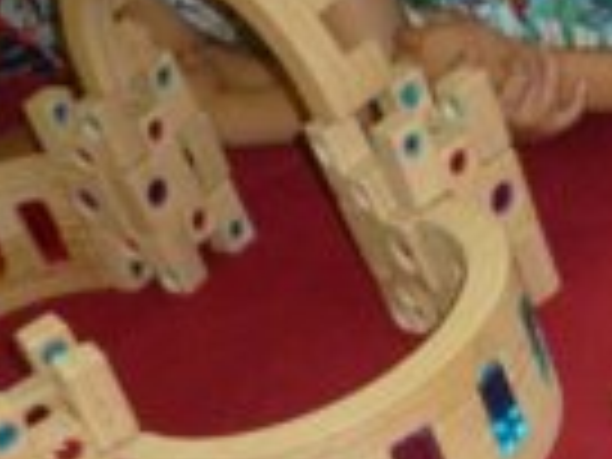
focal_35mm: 106
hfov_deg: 18.1
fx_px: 1874
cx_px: 608
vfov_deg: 13.6
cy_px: 536
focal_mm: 6.5
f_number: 3.6
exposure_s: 1/60
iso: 400
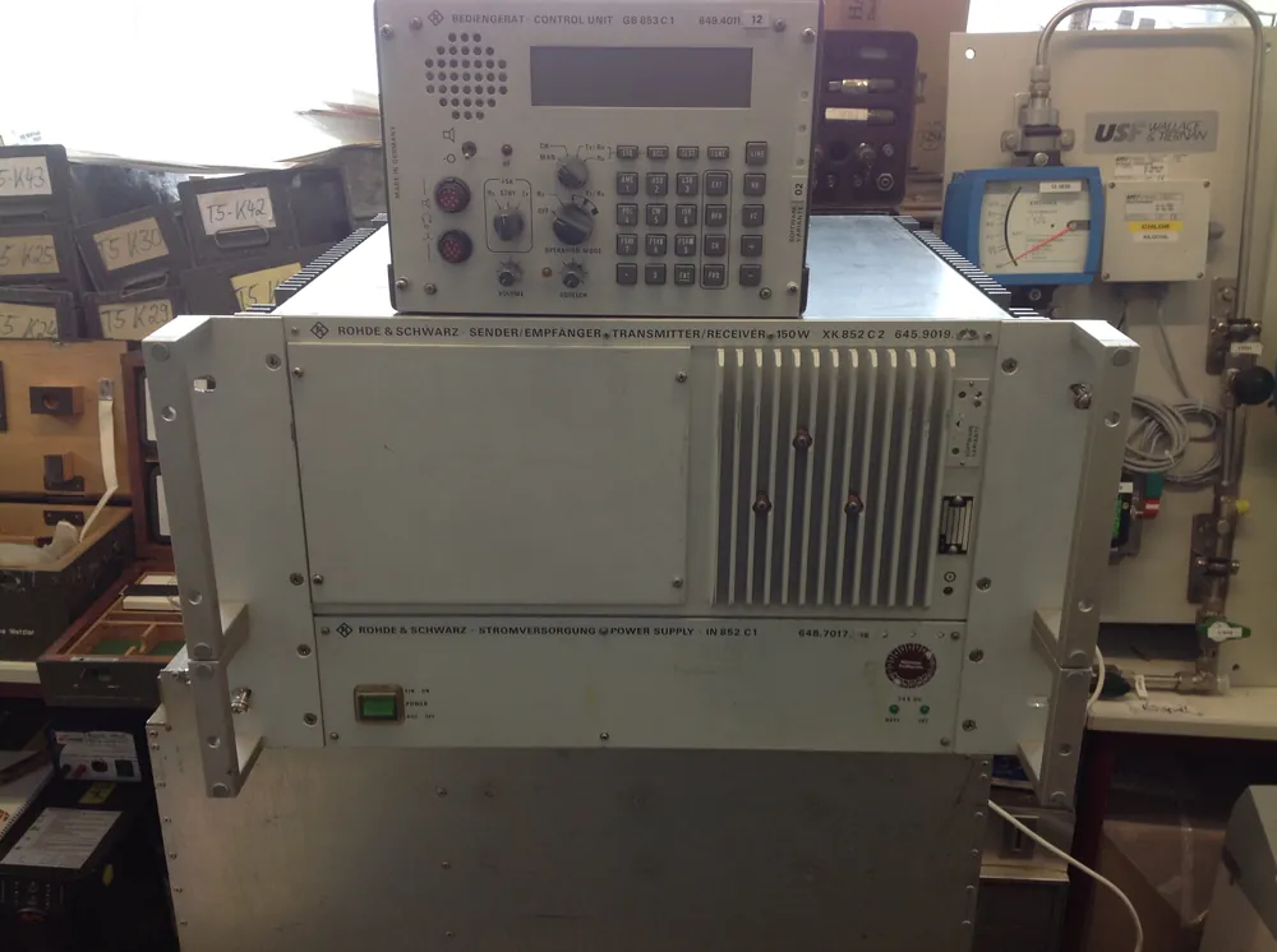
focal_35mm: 35
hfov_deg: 52.7
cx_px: 638
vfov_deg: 40.6
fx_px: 1289
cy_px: 476
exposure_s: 1/24
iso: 64
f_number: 2.4
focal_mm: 4.28
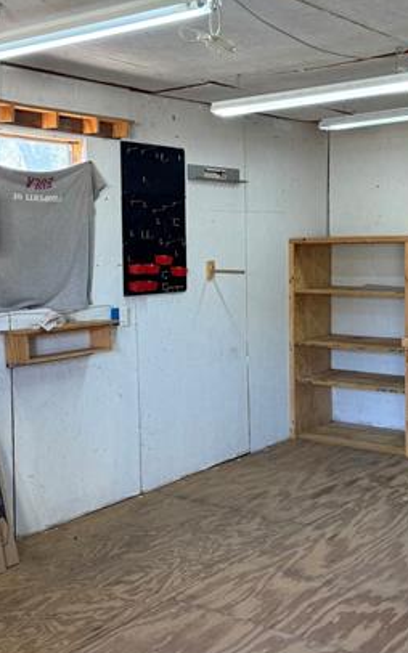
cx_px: 173
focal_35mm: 48
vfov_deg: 41.8
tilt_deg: -1.9
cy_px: 292
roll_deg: +0.4
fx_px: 855
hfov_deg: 26.8
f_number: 1.78
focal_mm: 6.76
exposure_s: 1/60
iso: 125
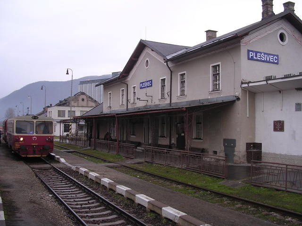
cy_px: 113
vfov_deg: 37.7
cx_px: 151
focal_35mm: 38
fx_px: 332
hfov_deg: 49.0
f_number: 2.8
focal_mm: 5.8
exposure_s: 1/46.7
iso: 100
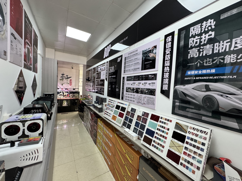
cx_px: 121
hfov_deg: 102.1
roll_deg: -2.0
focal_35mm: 14
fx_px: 98
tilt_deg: -2.6
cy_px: 90
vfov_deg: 85.7
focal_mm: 2.22
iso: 250
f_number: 2.2
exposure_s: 1/100
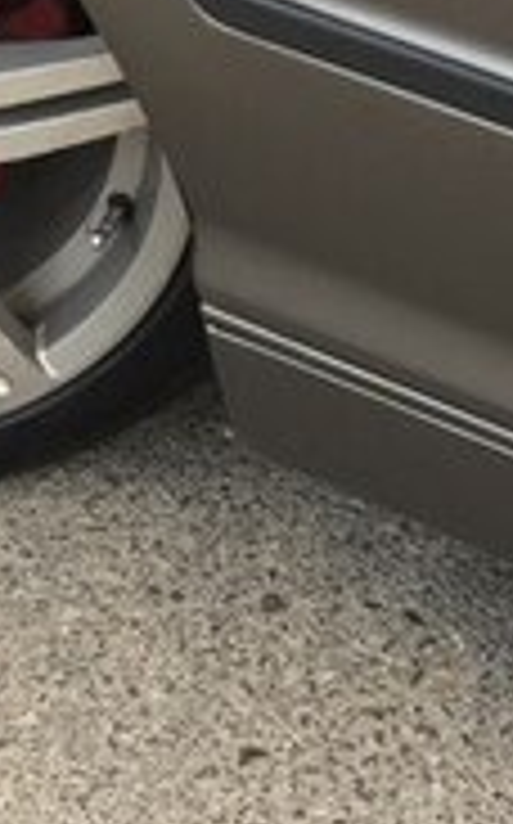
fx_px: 2489
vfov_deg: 17.8
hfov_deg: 11.7
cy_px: -182
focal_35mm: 111
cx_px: 486
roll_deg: -2.6
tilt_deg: -29.8
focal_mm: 4.15
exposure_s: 1/100
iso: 32
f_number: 2.2
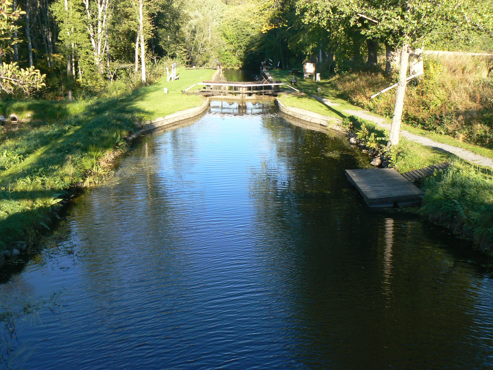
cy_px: 185
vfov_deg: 39.7
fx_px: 513
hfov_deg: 51.4
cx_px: 246
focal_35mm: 36
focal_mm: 6
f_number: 4
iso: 80
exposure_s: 1/80
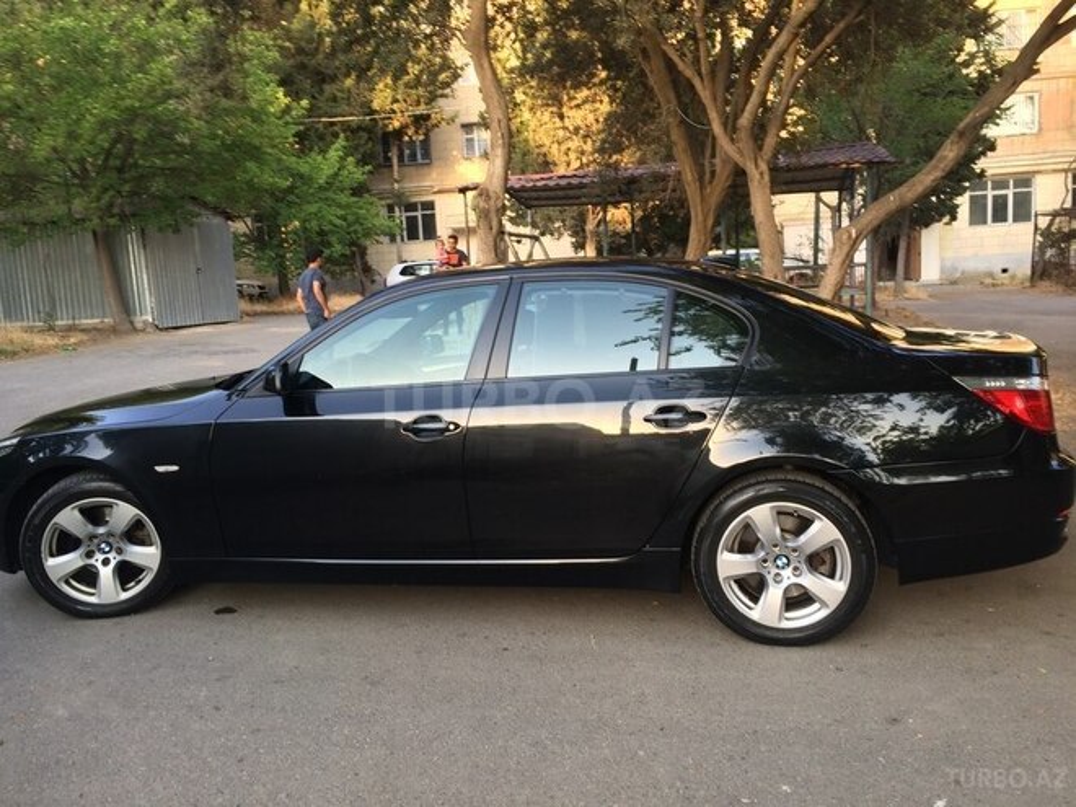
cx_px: 538
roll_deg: +2.7
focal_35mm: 29
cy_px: 404
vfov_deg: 48.2
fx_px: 901
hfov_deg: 61.7
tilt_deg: -8.9
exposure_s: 1/50
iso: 40
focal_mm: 4.15
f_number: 2.2
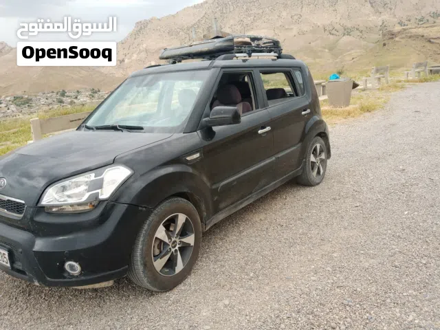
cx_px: 220
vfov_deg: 53.1
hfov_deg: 67.3
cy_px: 165
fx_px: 330
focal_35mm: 26
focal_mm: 3.61
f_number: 1.8
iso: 111
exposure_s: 1/240
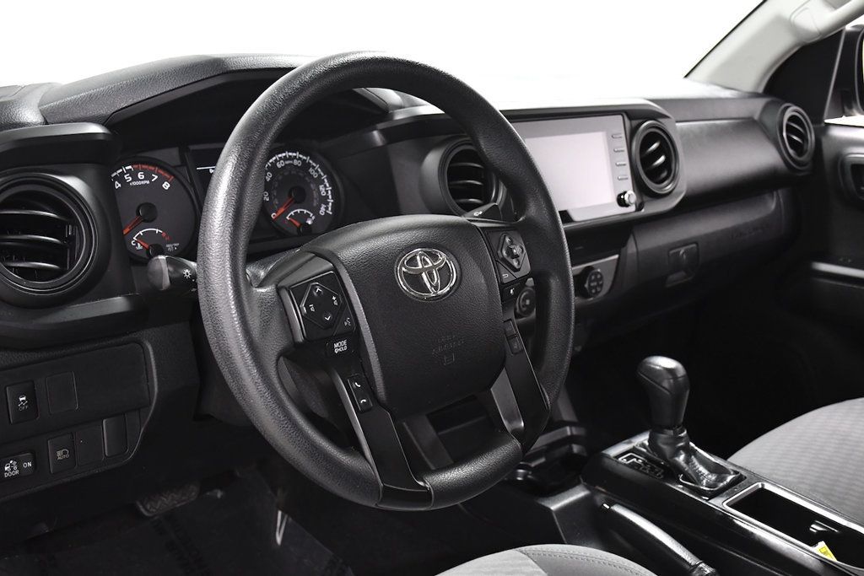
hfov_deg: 49.5
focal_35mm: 39
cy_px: 288
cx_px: 432
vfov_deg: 34.2
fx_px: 936
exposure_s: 1/125
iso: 2500
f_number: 4.5
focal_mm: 26
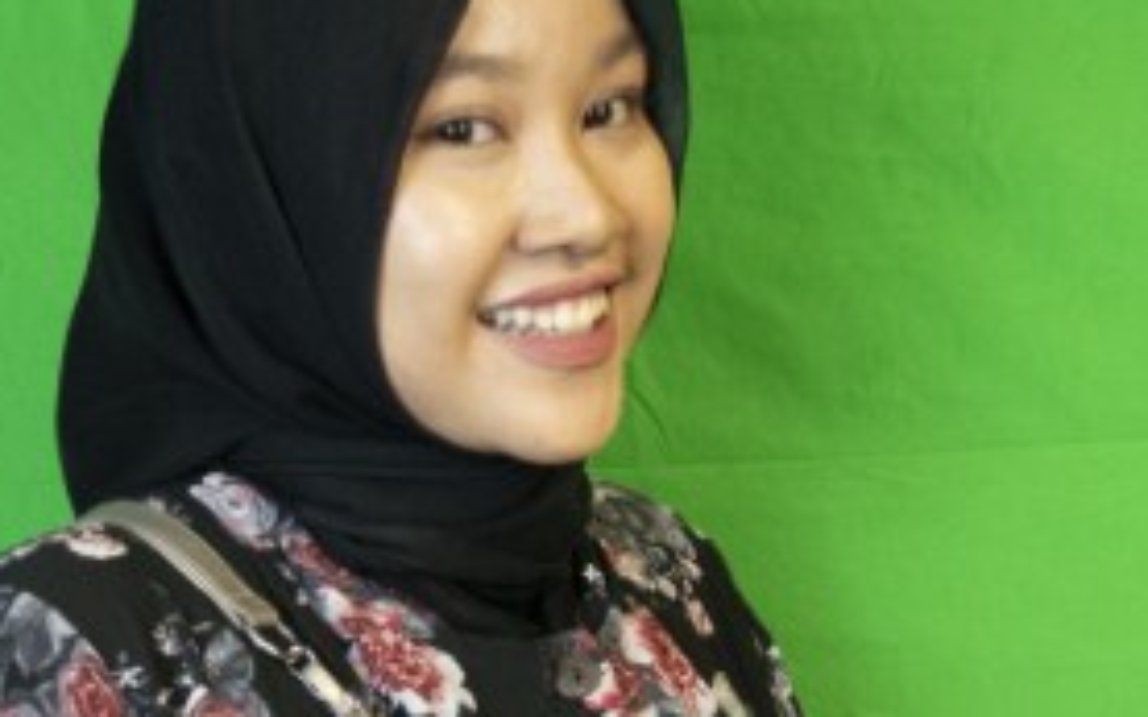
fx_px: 2606
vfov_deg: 15.5
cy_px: 584
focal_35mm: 83
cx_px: 601
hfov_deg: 24.8
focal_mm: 21
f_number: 3.8
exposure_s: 1/125
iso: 2000
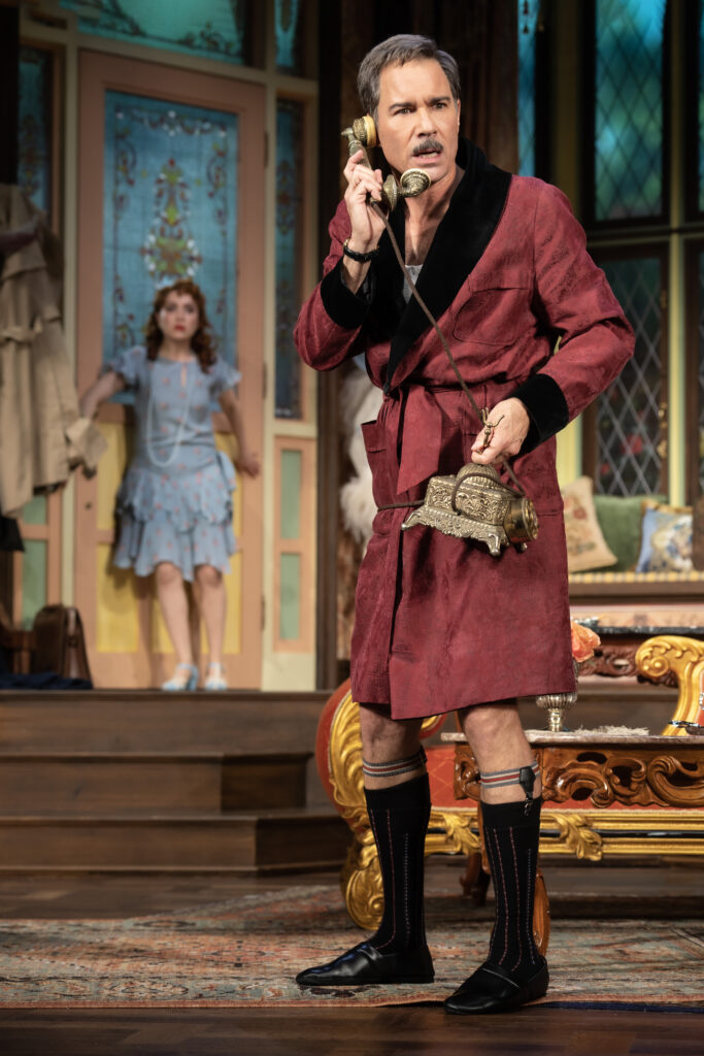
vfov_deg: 21.9
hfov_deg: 14.7
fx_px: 2727
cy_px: 528
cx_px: 352
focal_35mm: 93
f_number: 5
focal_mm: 93
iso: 400
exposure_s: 1/250
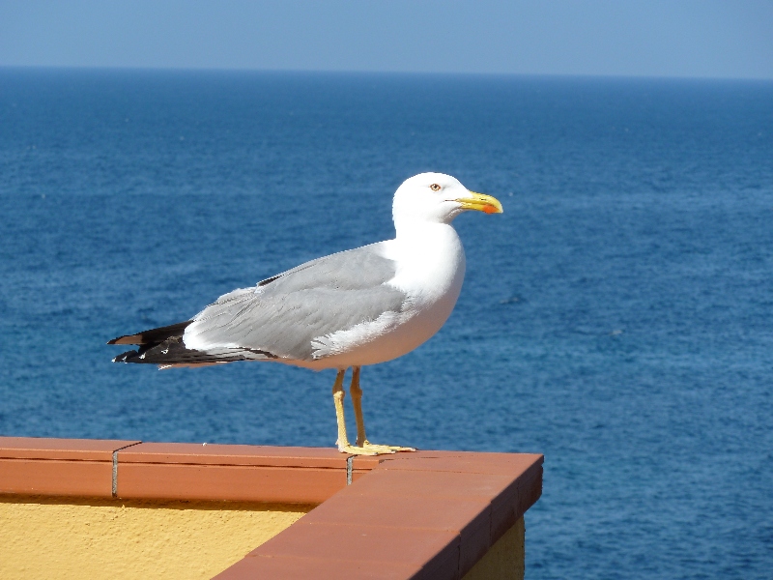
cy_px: 290
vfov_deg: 8.2
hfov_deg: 10.9
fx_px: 4064
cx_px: 386
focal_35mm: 182
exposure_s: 1/400
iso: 80
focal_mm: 29.9
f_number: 5
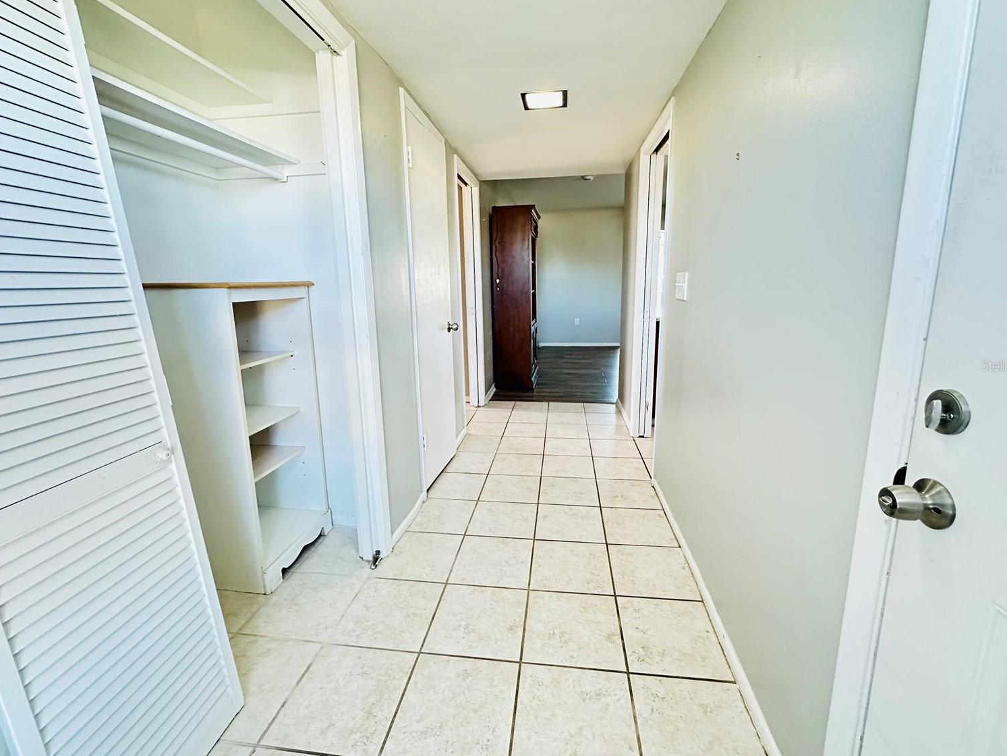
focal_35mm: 15
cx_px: 505
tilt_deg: -11.0
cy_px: 365
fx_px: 436
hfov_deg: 98.2
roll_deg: +1.1
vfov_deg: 81.7
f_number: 2.2
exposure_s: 1/60
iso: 640
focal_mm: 2.22
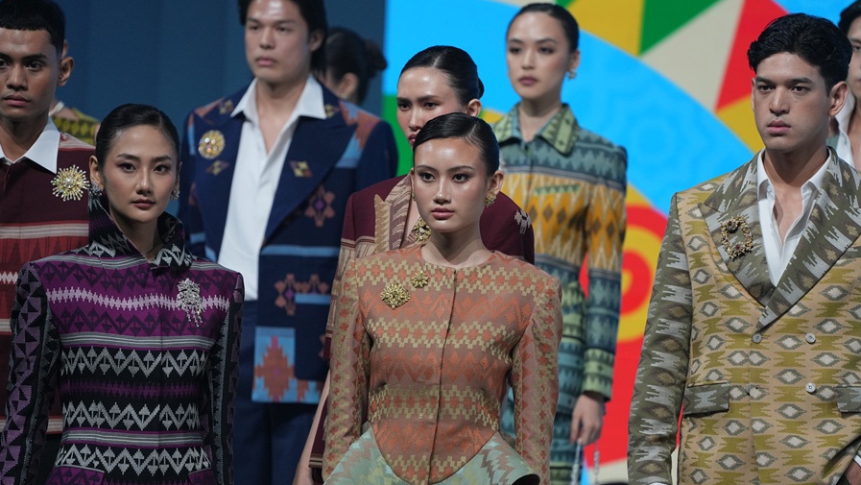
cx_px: 430
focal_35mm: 370
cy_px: 282
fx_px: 8449
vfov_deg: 3.3
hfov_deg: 5.8
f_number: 5.6
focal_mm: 352
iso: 1250
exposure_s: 1/250
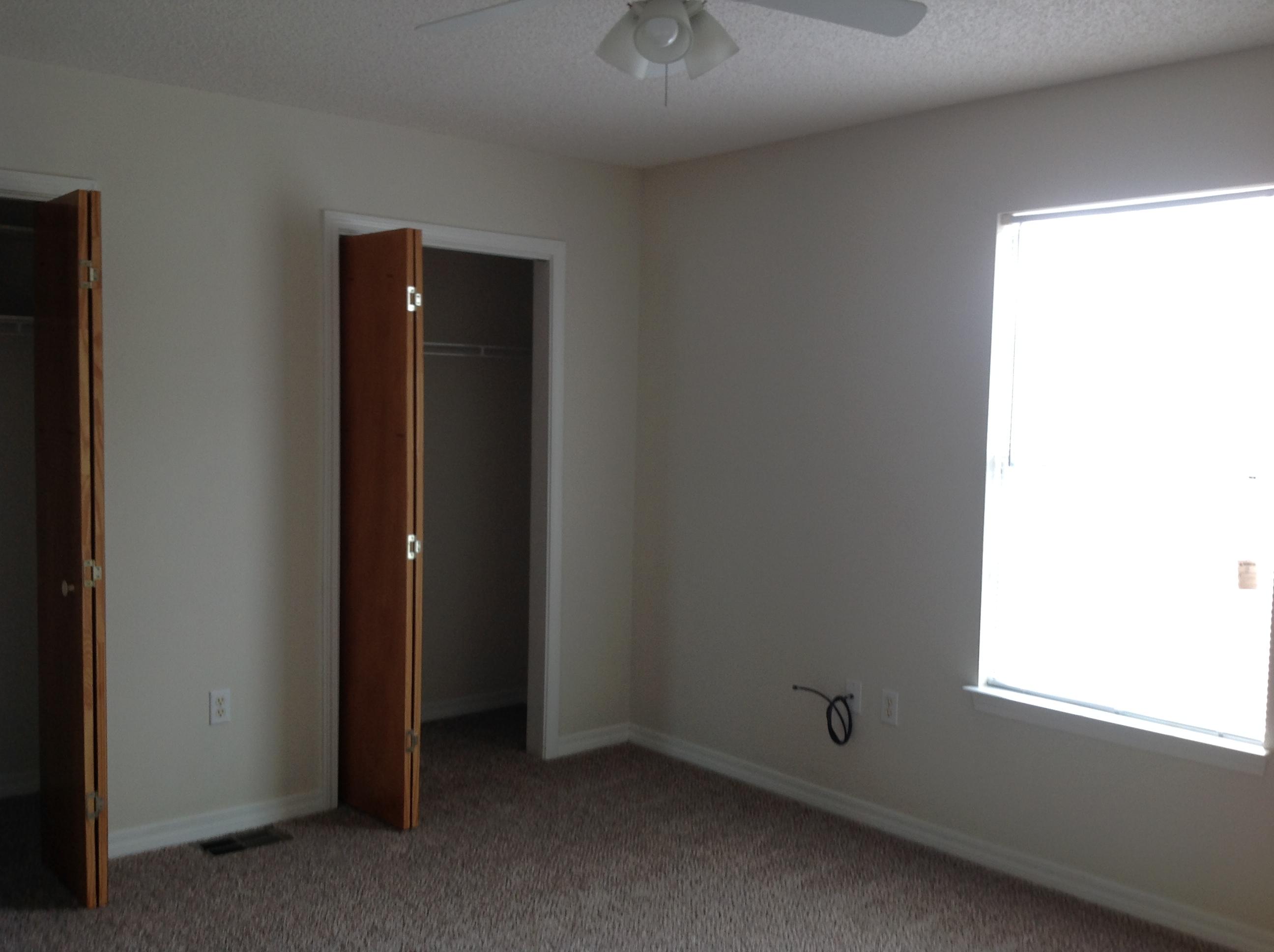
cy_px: 476
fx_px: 1286
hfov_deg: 52.7
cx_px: 637
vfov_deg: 40.6
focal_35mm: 35
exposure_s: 1/30
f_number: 2.4
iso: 50
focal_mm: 4.28
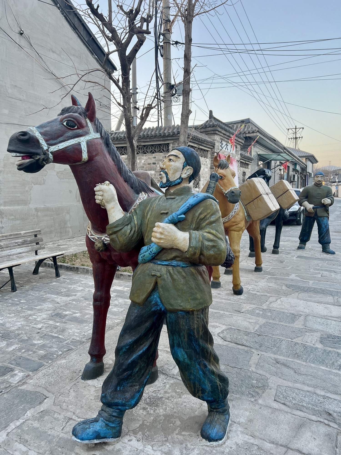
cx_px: 170
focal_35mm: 26
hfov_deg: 53.1
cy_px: 228
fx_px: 341
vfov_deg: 67.3
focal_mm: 5.7
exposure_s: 1/121
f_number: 1.5
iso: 80
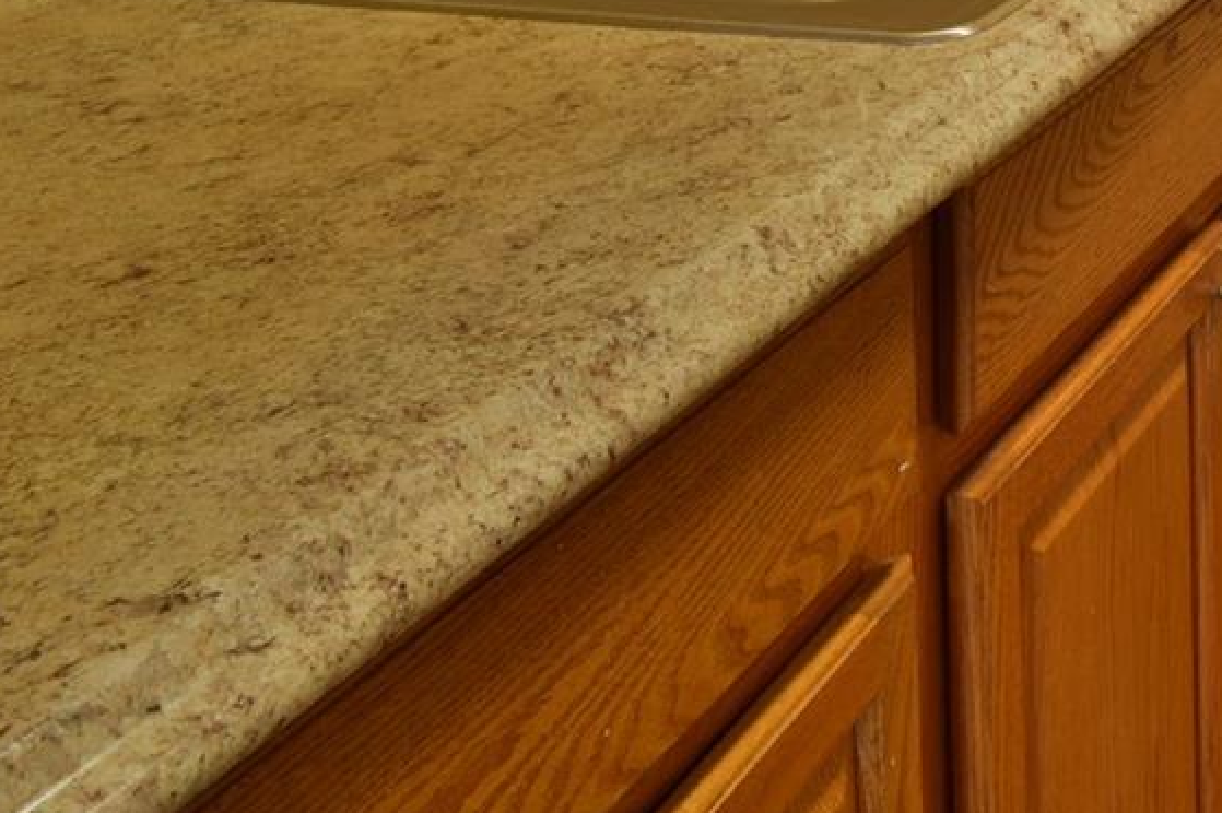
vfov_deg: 19.1
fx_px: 1866
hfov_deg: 30.5
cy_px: -622
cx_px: 1482
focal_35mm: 55
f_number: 8
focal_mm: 10
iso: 100
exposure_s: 1/3
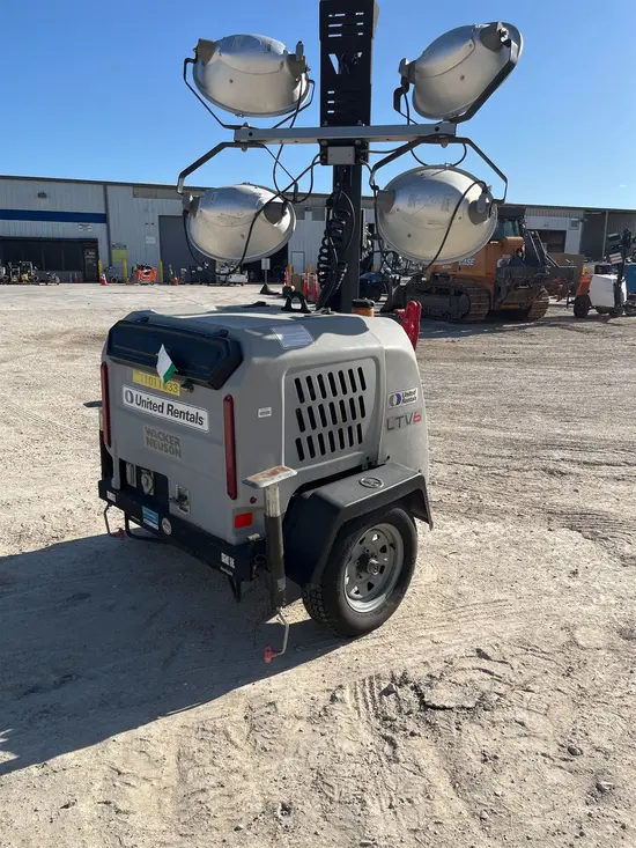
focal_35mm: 26
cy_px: 424
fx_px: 637
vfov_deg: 67.3
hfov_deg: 53.1
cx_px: 318
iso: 50
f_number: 1.6
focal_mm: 5.1
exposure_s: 1/3521
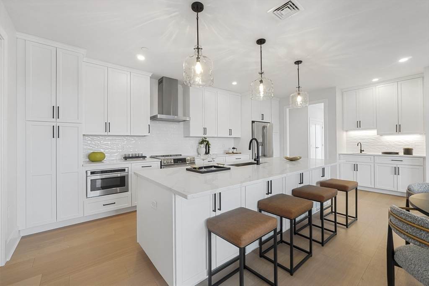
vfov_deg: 77.3
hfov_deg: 100.4
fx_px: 179
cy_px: 143
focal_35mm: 15
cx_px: 214
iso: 400
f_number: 8
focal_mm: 10
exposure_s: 1/13
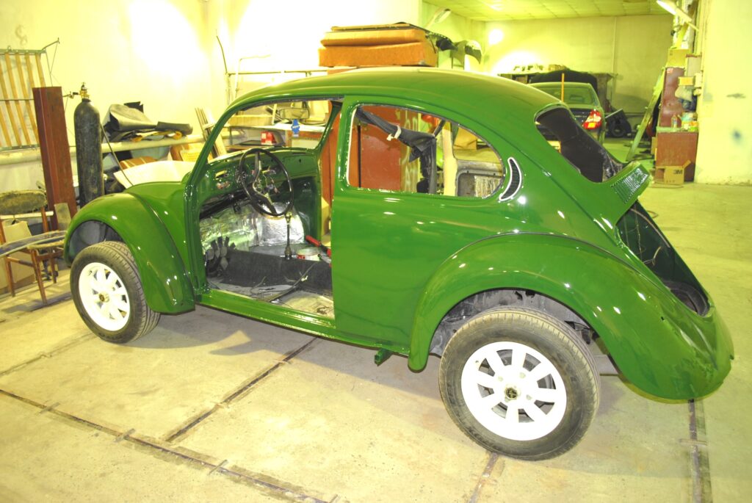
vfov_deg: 48.0
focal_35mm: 27
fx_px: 565
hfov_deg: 67.3
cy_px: 252
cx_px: 376
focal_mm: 18
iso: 200
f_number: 3.5
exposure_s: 1/5
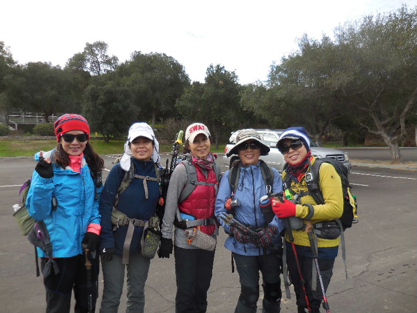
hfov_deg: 69.4
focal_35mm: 25
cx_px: 208
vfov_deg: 54.9
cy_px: 156
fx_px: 301
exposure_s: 1/200
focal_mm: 4.5
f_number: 3.3
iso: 125
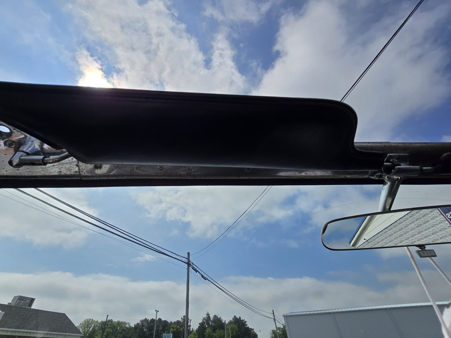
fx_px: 182
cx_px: 211
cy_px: 167
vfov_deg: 85.7
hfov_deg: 101.9
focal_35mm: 14
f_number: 2.2
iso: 50
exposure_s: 1/7733
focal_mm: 2.2
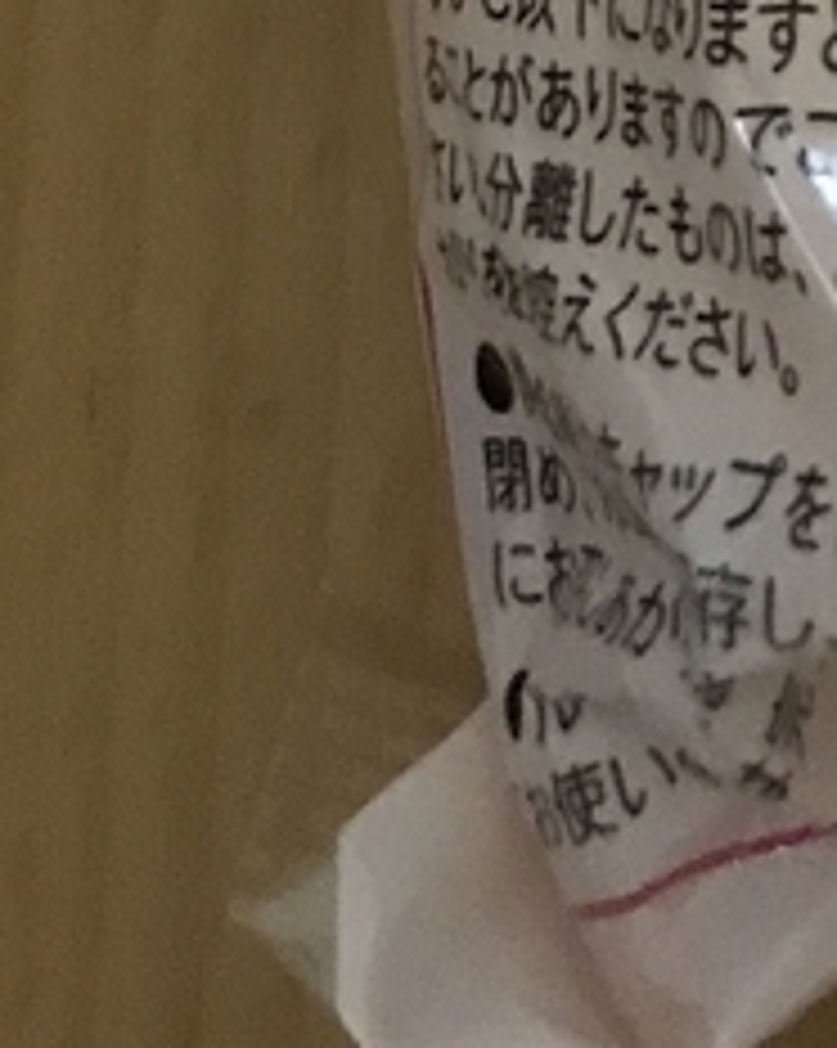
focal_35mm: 141
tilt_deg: -80.5
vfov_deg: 11.3
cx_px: 1638
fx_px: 4372
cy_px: -1498
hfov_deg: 10.2
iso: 100
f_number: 1.8
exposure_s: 1/8
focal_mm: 3.99
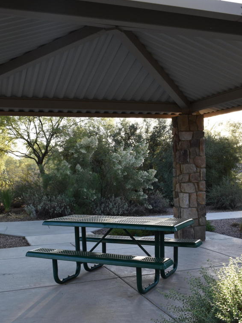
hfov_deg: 32.8
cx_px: 144
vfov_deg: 43.0
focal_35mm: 44
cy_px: 162
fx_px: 410
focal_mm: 20
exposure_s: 1/200
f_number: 7.1
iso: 400
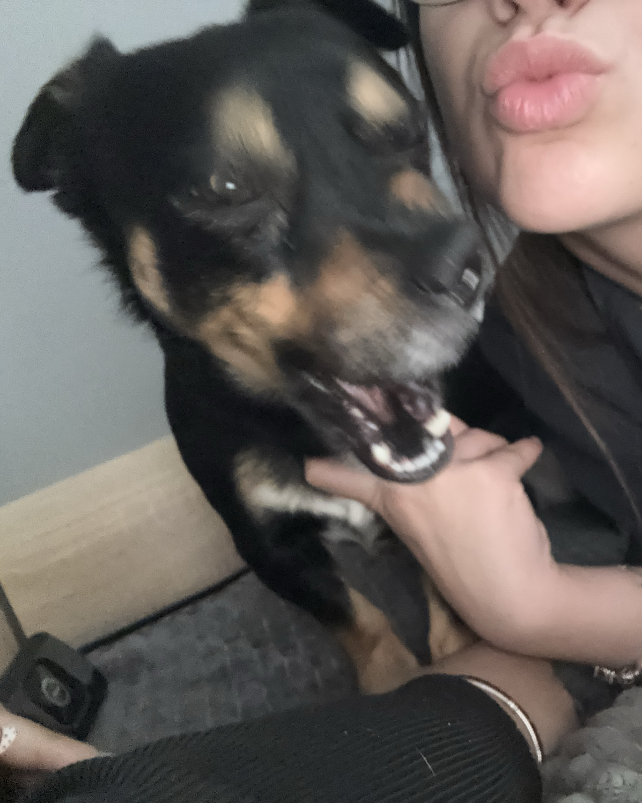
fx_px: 713
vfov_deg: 58.8
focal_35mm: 30
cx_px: 441
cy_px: 402
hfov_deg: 47.5
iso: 800
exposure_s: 1/18
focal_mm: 2.69
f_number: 1.9
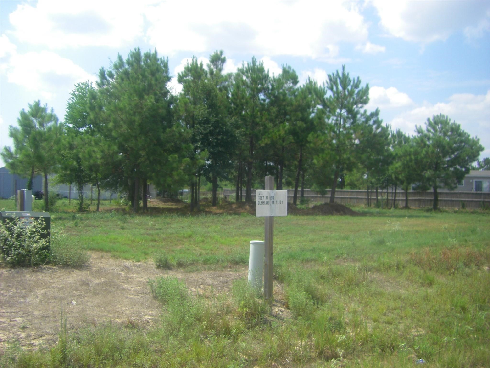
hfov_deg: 49.0
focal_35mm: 38
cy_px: 184
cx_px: 245
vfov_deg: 37.7
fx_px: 538
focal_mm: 6.3
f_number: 7
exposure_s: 1/125
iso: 64
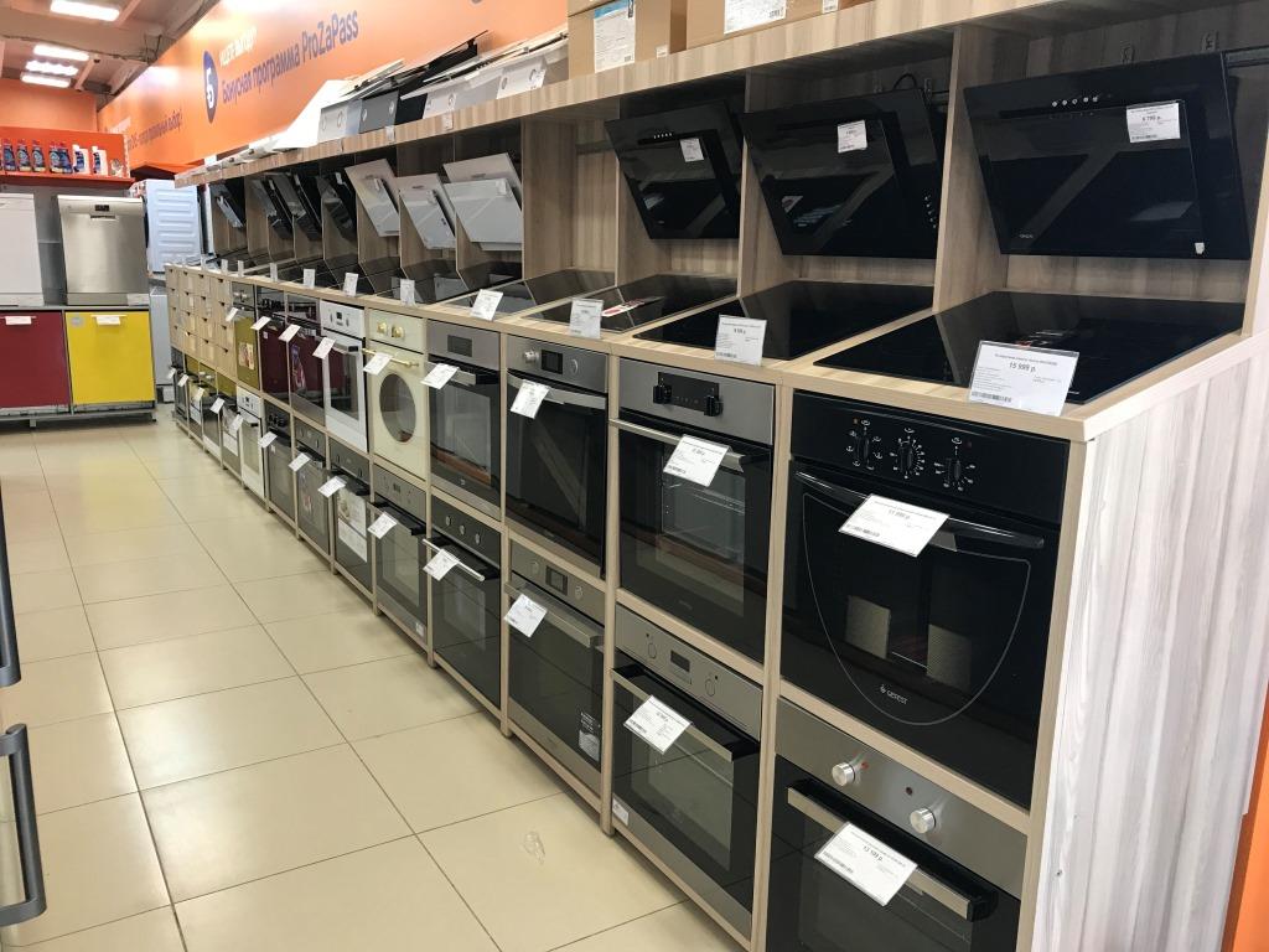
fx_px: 1026
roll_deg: -0.9
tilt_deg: -11.8
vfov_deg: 49.7
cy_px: 476
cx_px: 634
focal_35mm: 28
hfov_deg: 63.4
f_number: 1.8
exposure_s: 1/20
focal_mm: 3.99
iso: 32
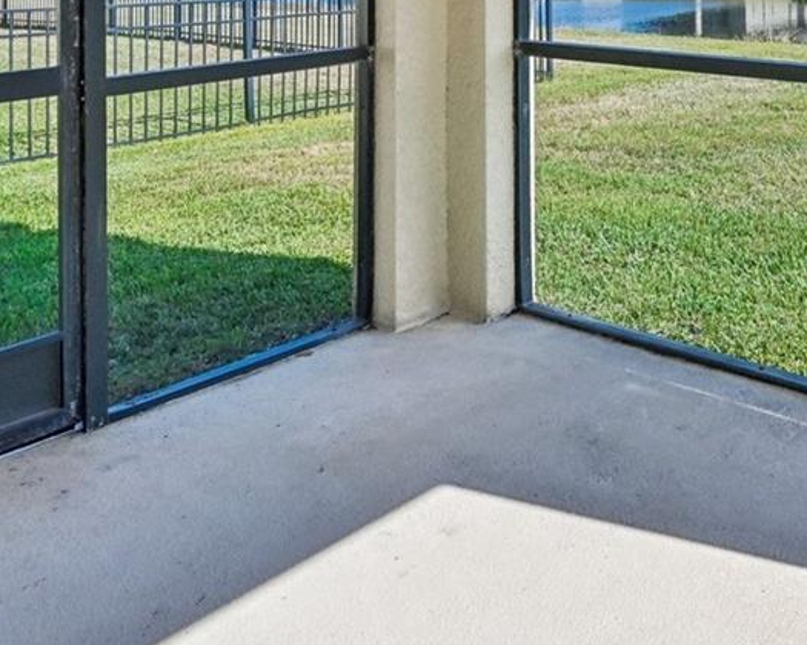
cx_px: 796
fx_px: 955
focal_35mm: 40
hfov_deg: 40.5
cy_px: -59
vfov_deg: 32.9
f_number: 8
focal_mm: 14
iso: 400
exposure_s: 1/800
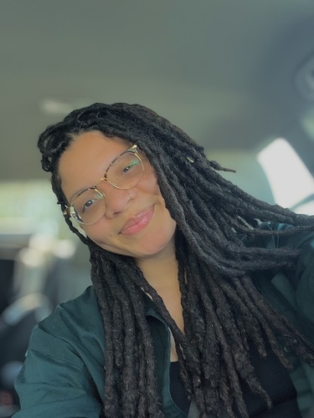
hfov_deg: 46.8
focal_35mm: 30
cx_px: 157
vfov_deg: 60.0
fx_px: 363
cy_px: 209
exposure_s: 1/76
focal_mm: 2.71
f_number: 2.2
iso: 100
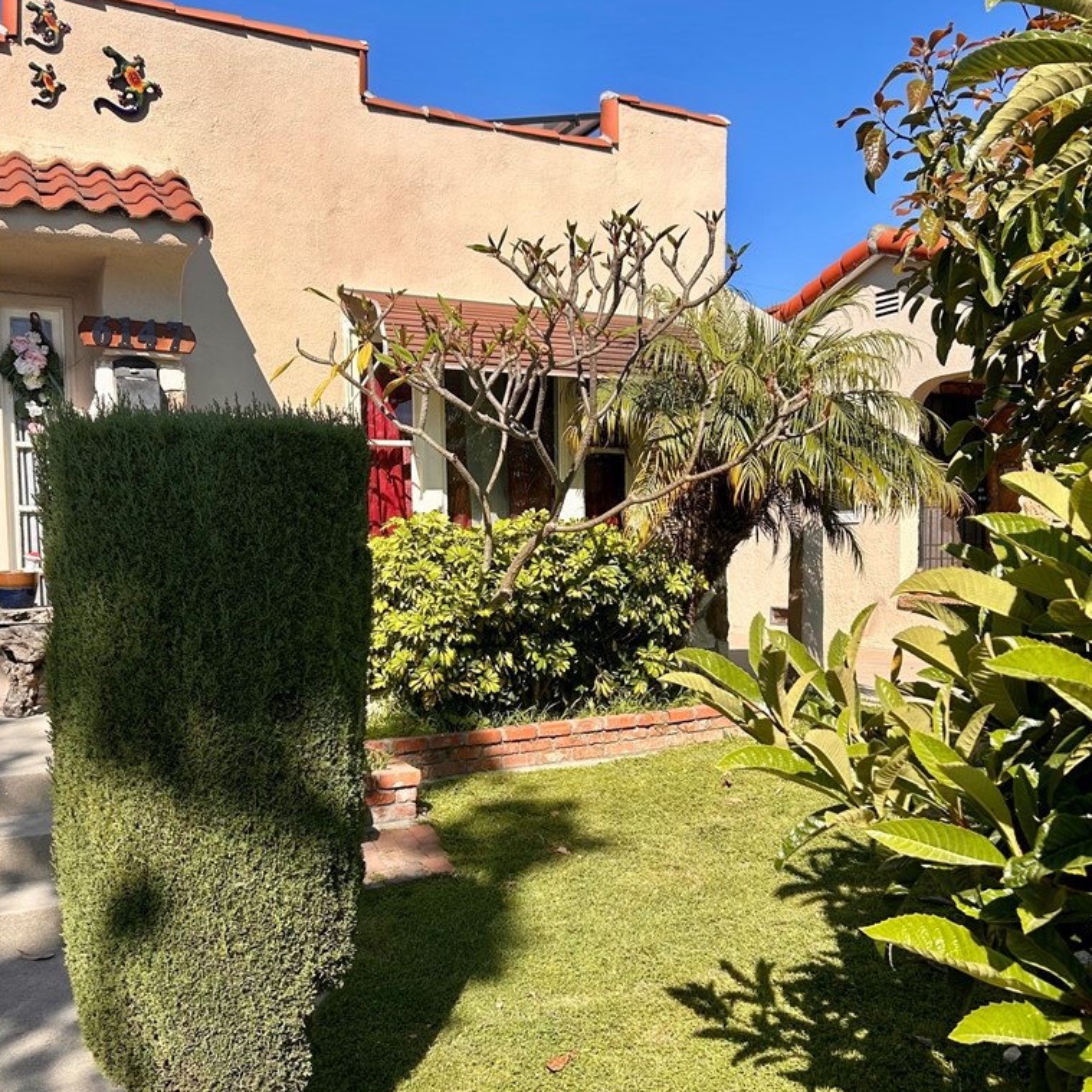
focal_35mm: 31
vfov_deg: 52.4
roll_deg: +0.3
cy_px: 601
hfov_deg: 52.5
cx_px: 541
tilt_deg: -3.6
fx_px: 1106
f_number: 1.5
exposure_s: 1/3356
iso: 50
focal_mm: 5.7
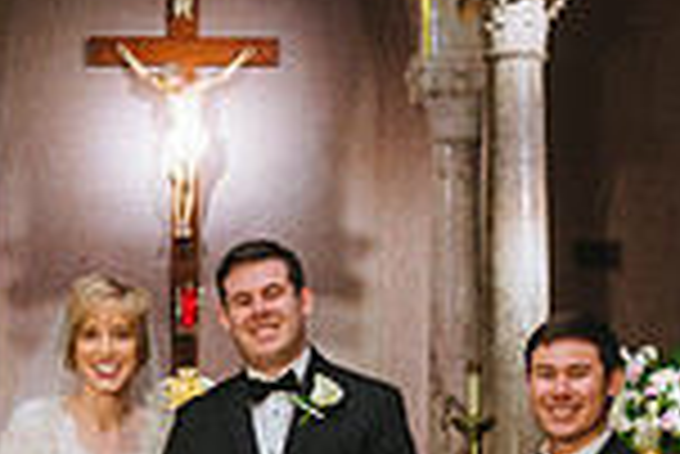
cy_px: 582
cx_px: 203
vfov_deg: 11.3
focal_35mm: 119
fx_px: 2250
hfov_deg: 17.1
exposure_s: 1/250
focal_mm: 31
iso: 1250
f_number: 4
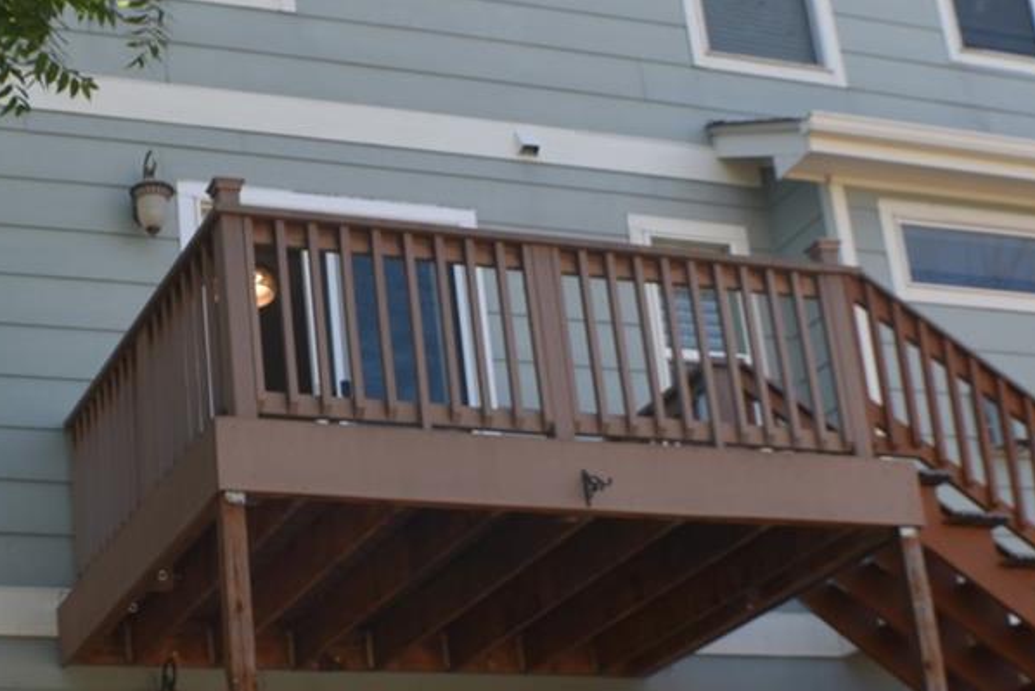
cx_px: 284
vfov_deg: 13.6
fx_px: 2885
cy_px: 367
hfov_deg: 20.2
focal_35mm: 100
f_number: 6.3
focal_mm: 25
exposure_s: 1/160
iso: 100
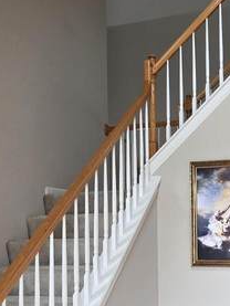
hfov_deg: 31.1
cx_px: 197
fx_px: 398
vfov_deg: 41.2
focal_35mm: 45
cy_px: 219
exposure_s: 1/359
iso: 400
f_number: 1.9
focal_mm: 2.2
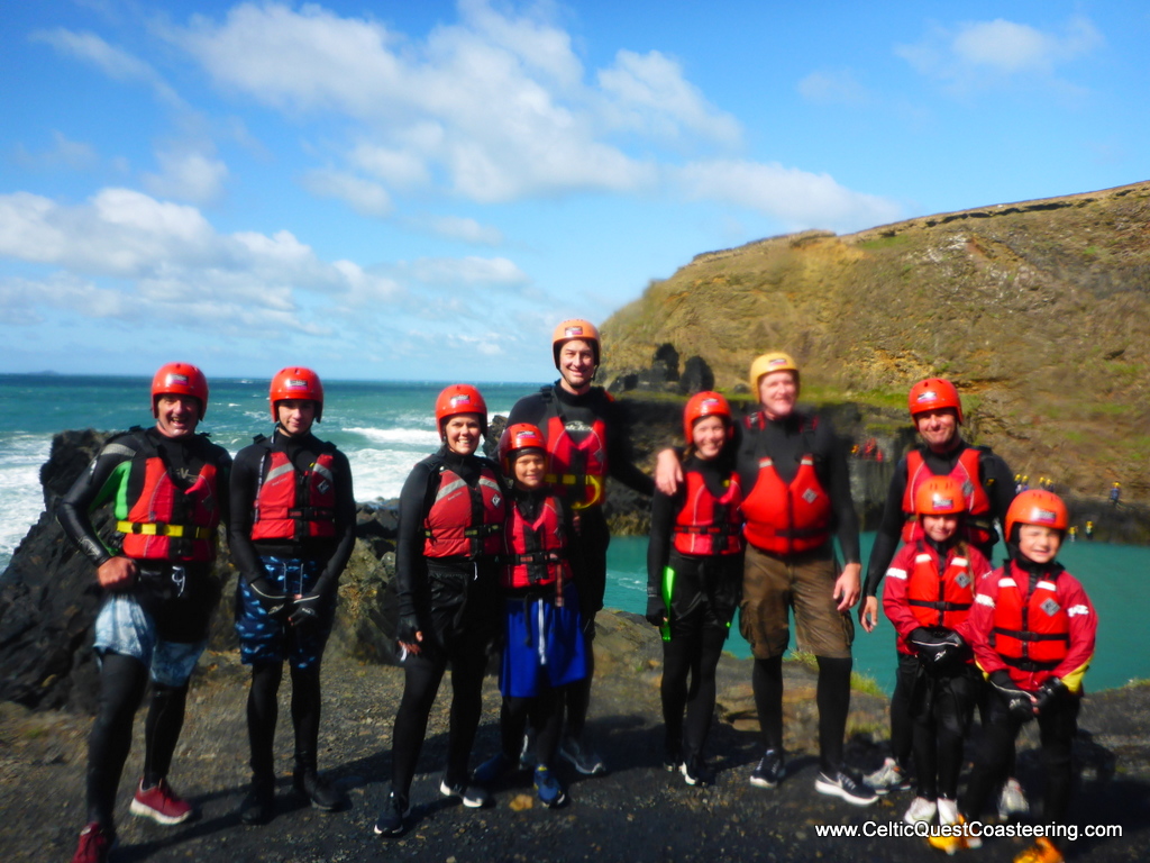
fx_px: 930
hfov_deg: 63.4
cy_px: 432
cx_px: 575
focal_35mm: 28
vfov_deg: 49.7
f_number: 3.3
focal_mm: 4.9
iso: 100
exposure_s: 1/1000
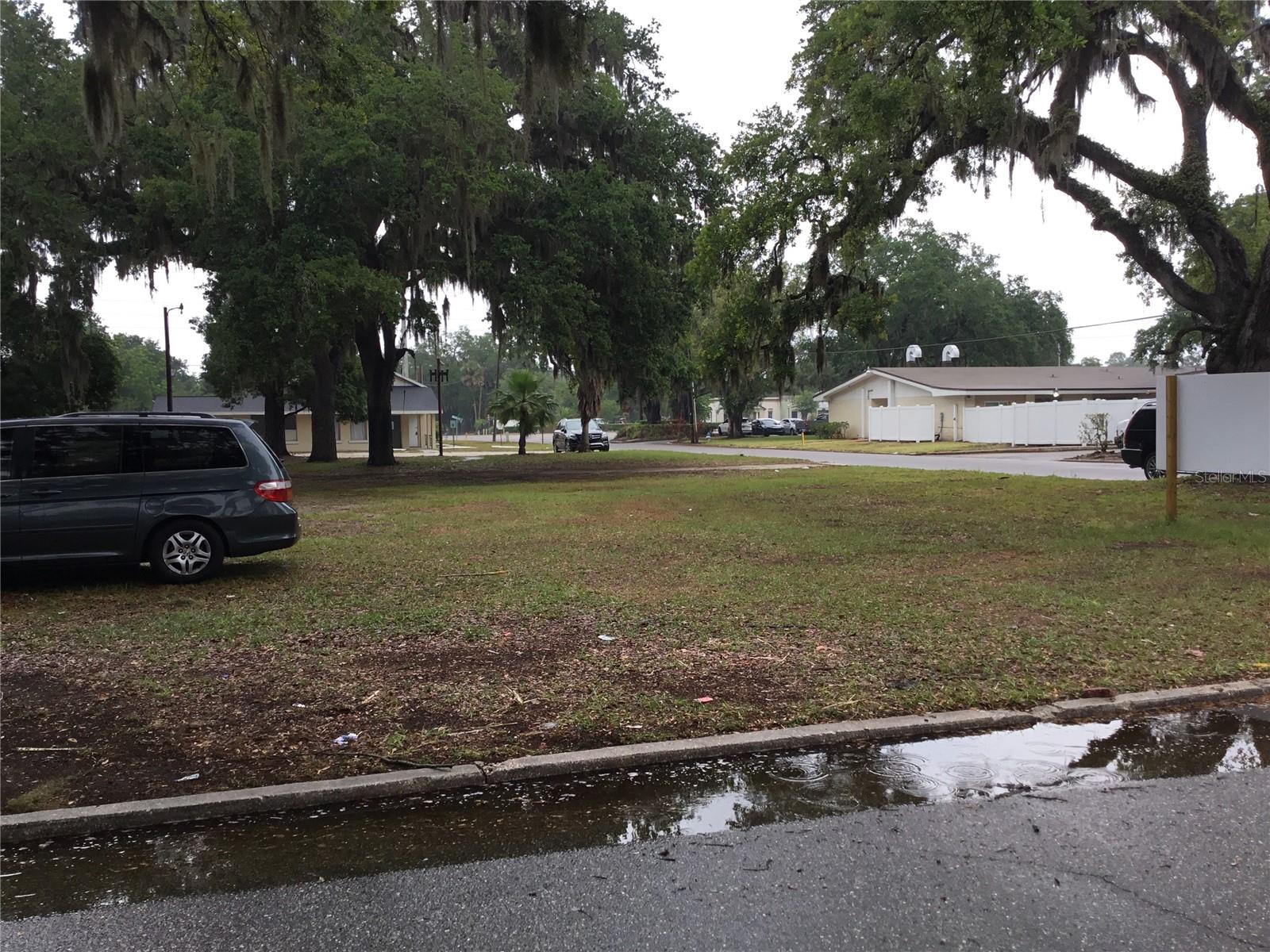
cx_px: 635
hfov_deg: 58.4
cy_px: 476
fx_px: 1137
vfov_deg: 45.4
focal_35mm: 31
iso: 25
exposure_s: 1/438
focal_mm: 3.3
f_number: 2.4
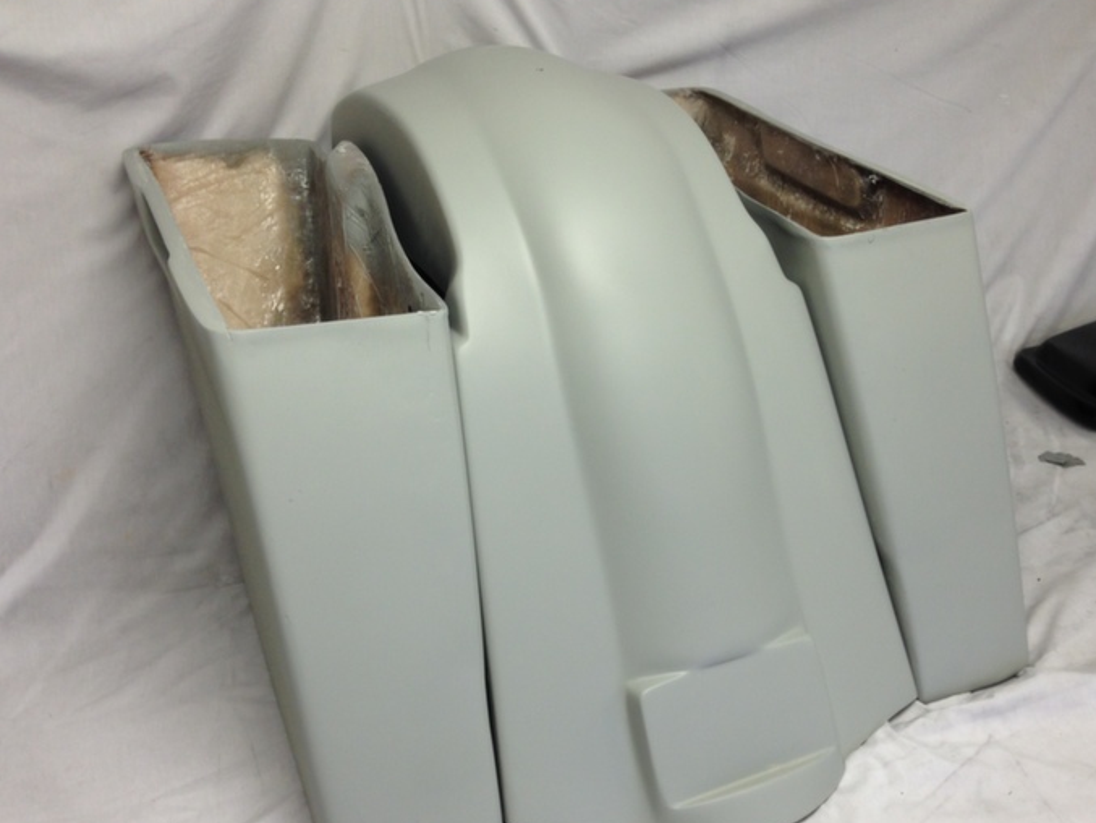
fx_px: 1235
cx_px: 596
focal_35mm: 39
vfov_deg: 36.8
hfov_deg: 47.8
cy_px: 462
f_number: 2.4
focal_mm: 4.12
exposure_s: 1/30
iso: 64
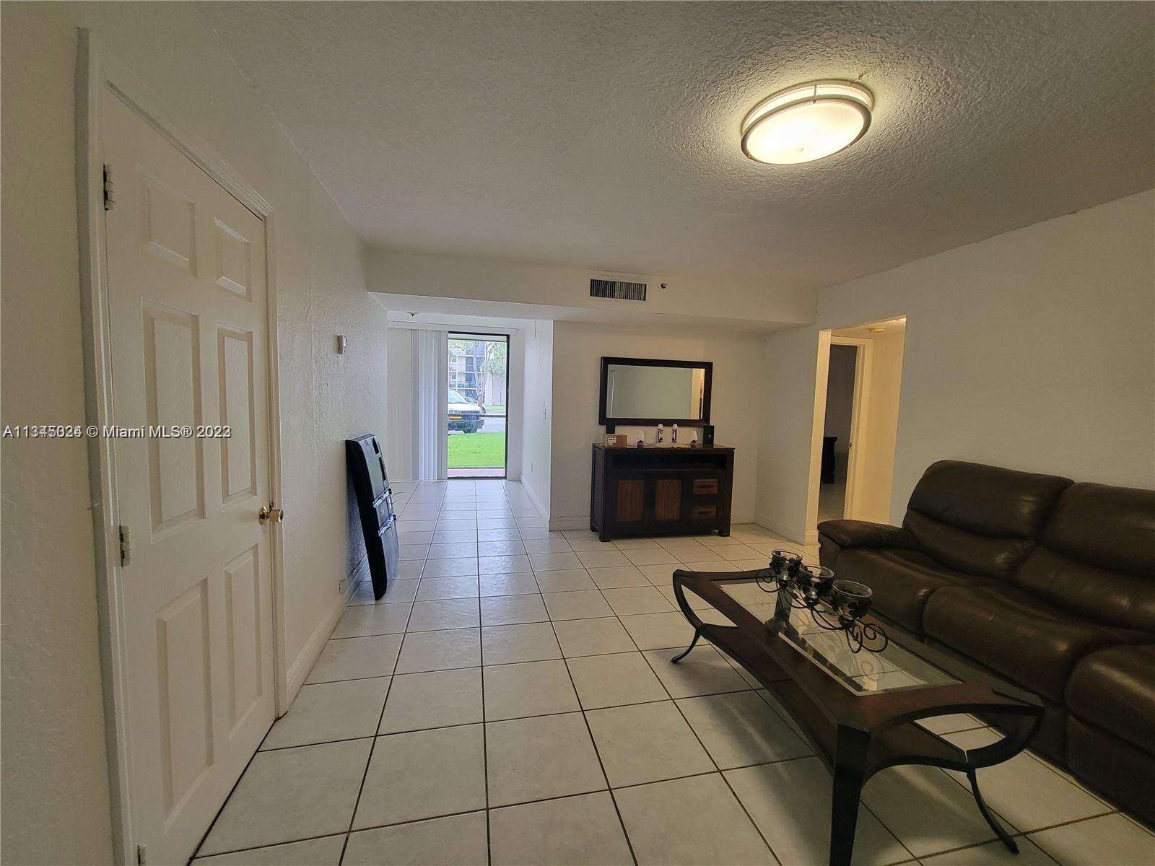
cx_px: 578
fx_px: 434
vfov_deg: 89.9
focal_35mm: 13
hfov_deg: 106.2
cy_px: 433
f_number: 2.2
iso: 250
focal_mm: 2.2
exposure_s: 1/60
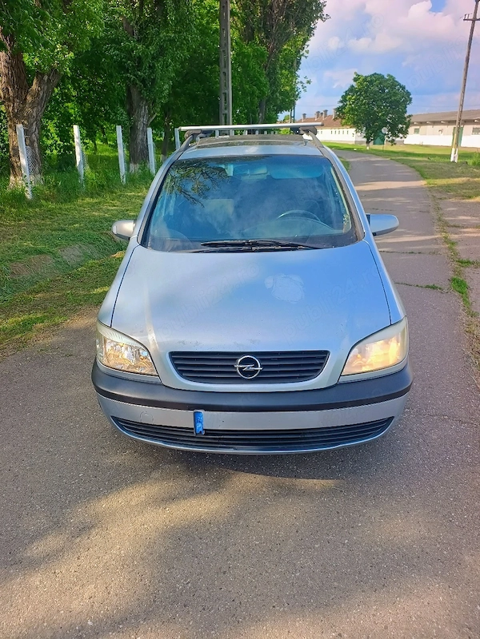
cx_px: 240
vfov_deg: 71.6
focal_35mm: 24
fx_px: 444
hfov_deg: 56.8
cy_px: 320
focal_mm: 5.89
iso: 103
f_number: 1.4
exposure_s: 1/833
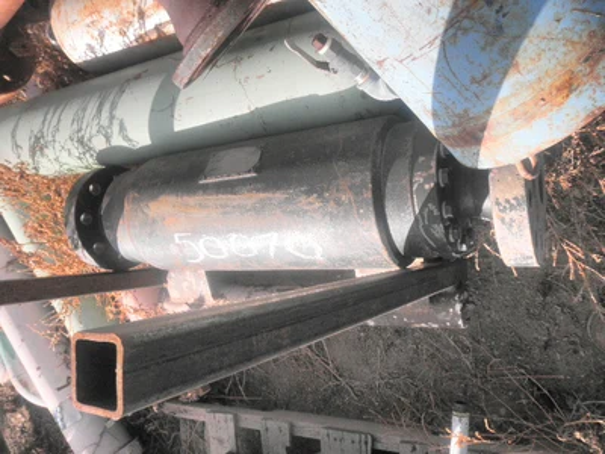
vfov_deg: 49.7
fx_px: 489
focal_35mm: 28
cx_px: 302
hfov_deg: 63.4
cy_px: 227
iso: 64
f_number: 8.5
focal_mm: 5
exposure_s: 1/100
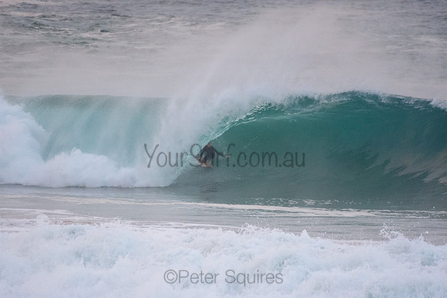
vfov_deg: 1.8
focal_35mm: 750
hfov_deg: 2.7
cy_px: 149
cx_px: 224
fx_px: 9314
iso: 2000
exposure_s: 1/1250
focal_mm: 500
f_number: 5.6
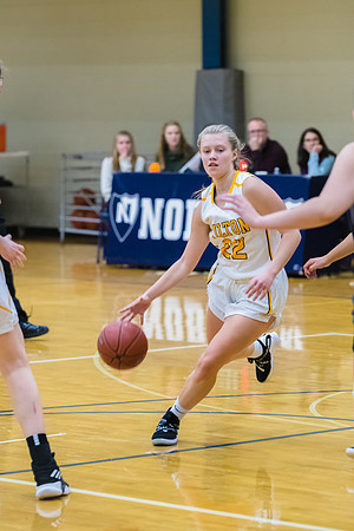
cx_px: 177
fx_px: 2876
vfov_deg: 10.5
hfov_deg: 7.0
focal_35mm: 195
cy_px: 266
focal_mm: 130
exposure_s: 1/400
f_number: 3.2
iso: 3200
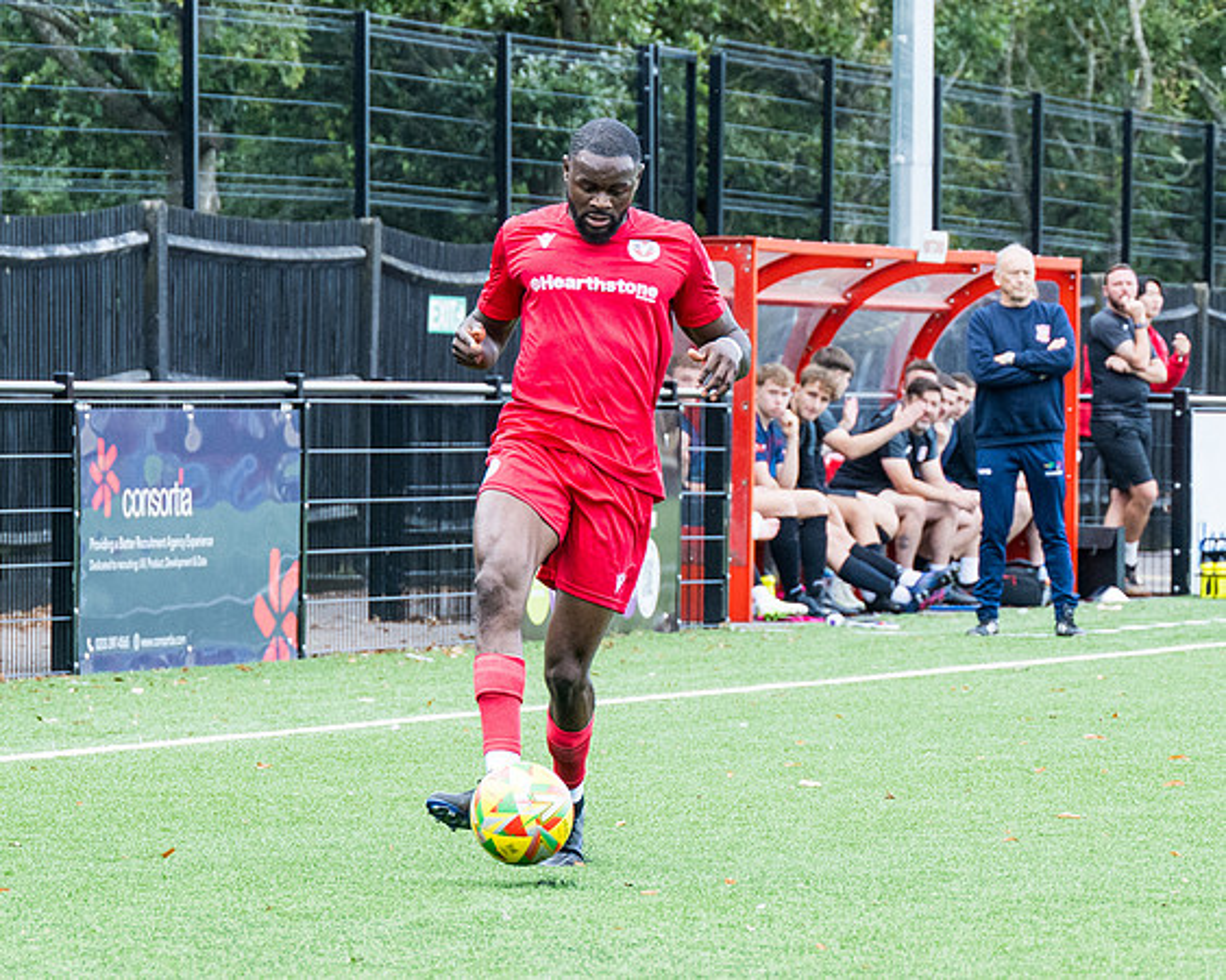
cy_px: 395
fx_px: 8802
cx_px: 366
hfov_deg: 8.0
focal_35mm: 243
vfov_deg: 6.4
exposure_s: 1/800
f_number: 4.5
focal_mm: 98
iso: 800
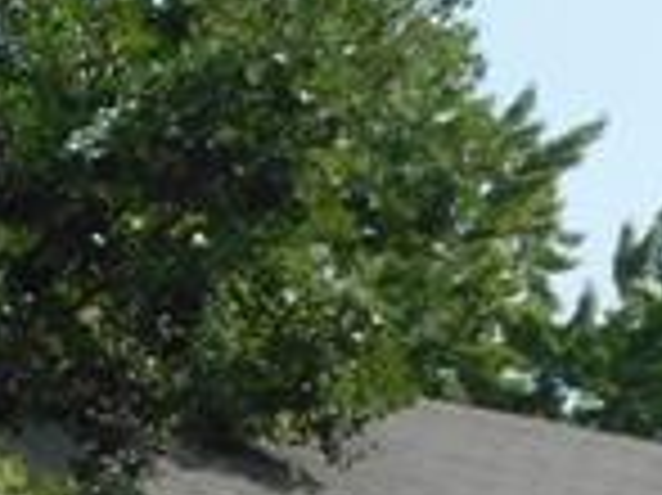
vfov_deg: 5.9
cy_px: 738
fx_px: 4796
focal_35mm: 251
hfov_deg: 7.5
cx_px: -766
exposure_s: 1/1000
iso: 125
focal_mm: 6.3
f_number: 3.5
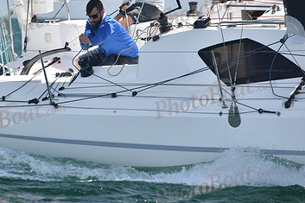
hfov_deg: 6.3
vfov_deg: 4.2
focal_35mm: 329
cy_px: 63
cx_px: 111
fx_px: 2786
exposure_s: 1/800
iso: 320
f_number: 4.5
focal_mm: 200
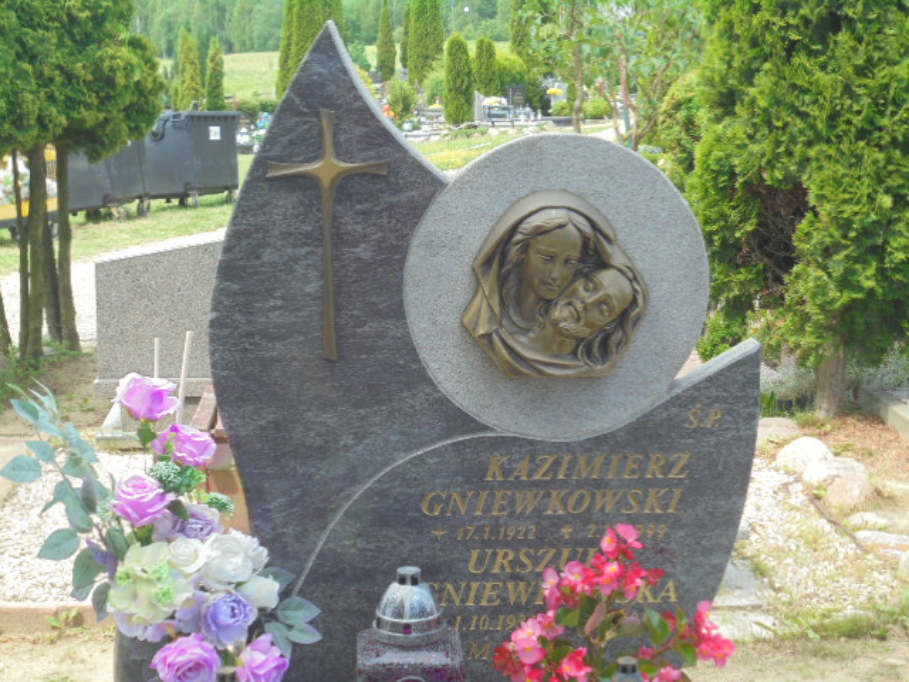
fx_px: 1681
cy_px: 341
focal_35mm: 64
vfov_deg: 22.9
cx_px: 454
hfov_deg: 30.3
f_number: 5.6
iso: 100
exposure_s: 1/100
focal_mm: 11.5
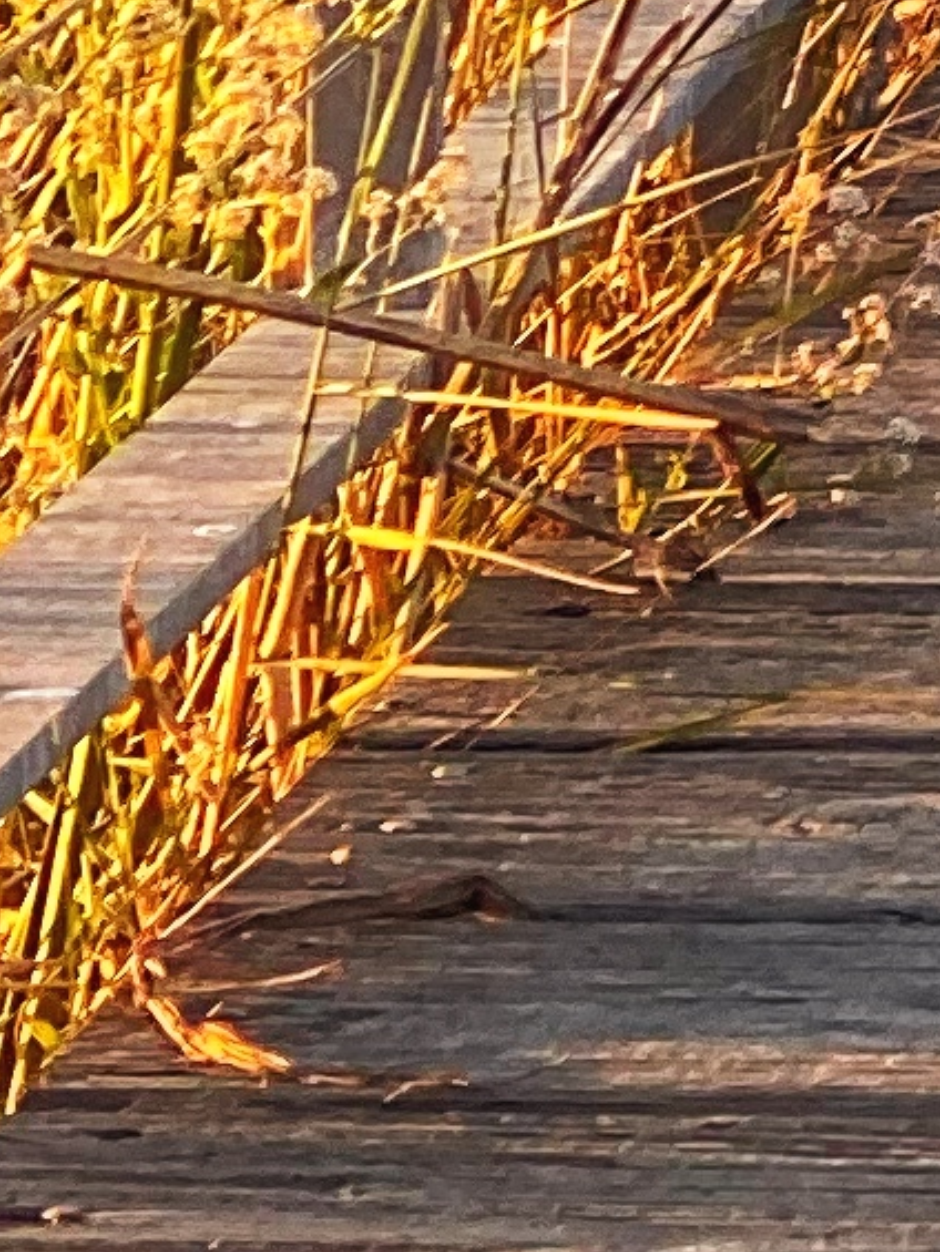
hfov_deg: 3.9
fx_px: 13428
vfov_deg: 5.2
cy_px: -1844
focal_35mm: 371
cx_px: 3150
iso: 20
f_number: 2
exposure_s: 1/186
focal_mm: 6
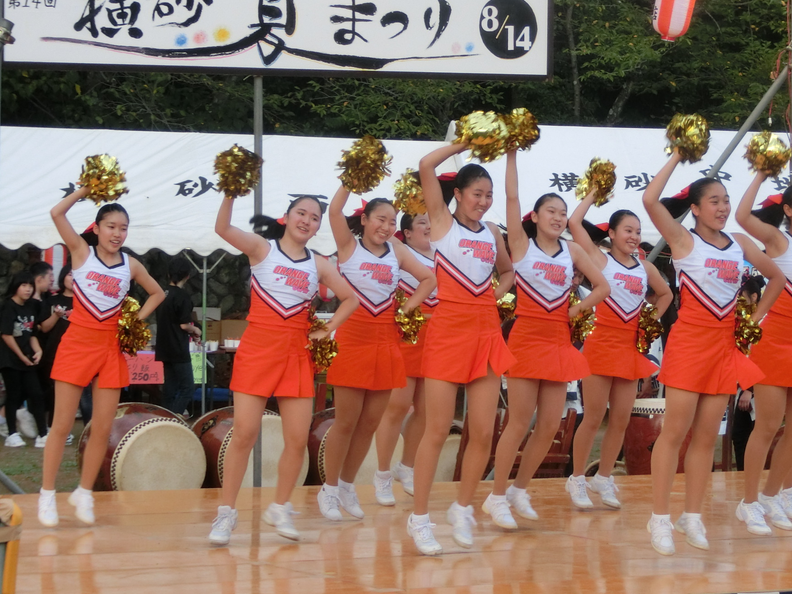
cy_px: 172
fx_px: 2883
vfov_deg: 11.7
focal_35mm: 126
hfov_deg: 15.6
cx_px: 579
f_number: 5
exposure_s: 1/125
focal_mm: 15.16
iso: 125
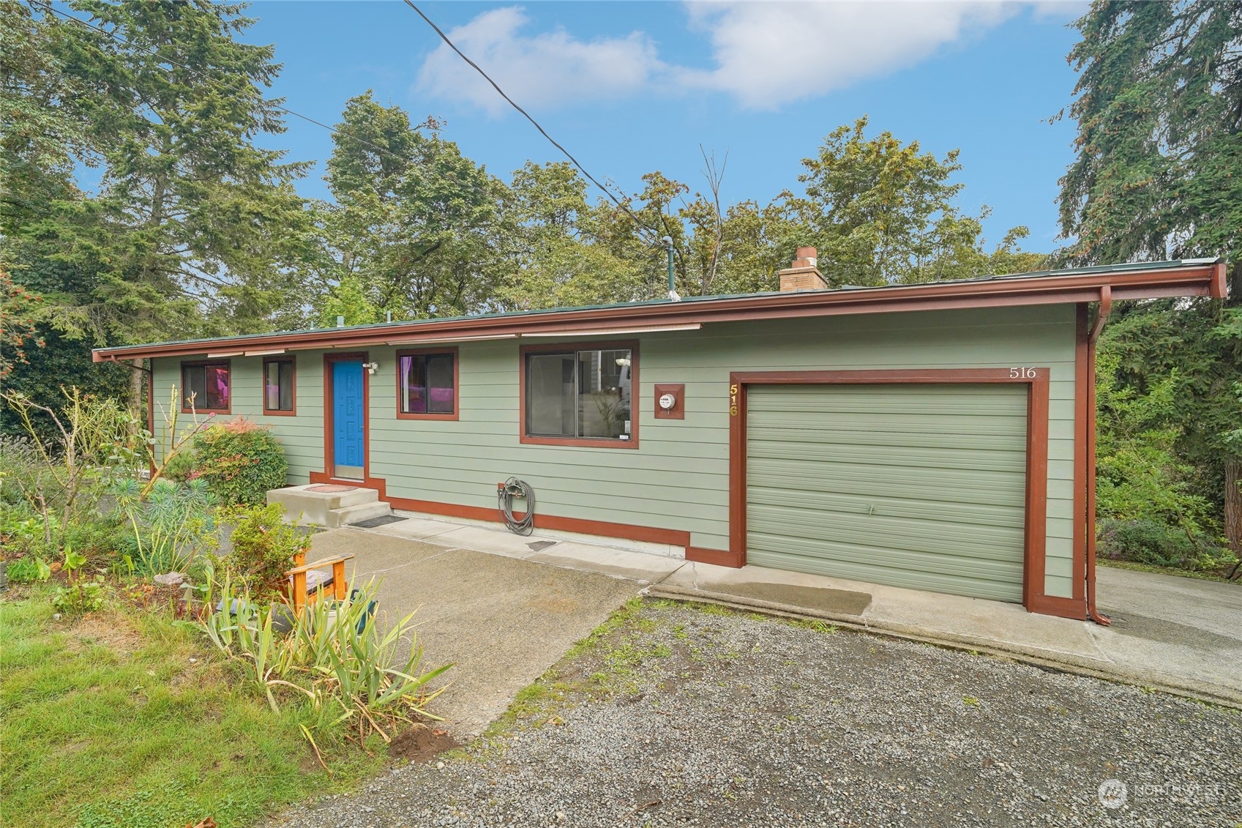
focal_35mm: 16
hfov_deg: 96.7
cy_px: 414
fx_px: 552
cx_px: 621
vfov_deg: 73.7
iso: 800
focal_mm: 16
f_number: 8
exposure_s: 1/400
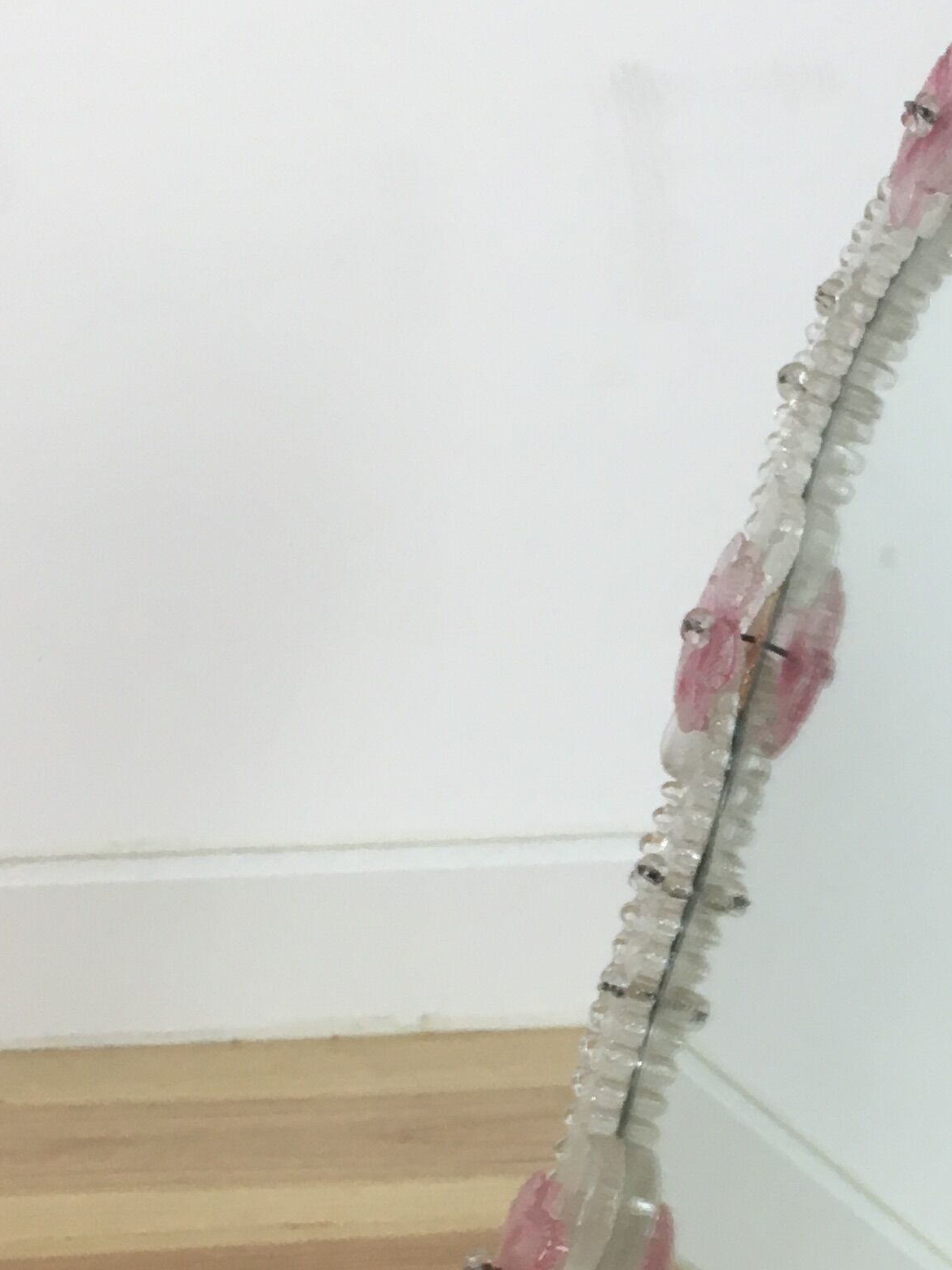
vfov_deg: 25.7
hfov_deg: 18.8
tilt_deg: -18.1
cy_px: 918
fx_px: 2751
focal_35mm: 75
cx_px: 1054
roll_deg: +1.3
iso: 25
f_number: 2.2
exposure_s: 1/33
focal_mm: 4.15
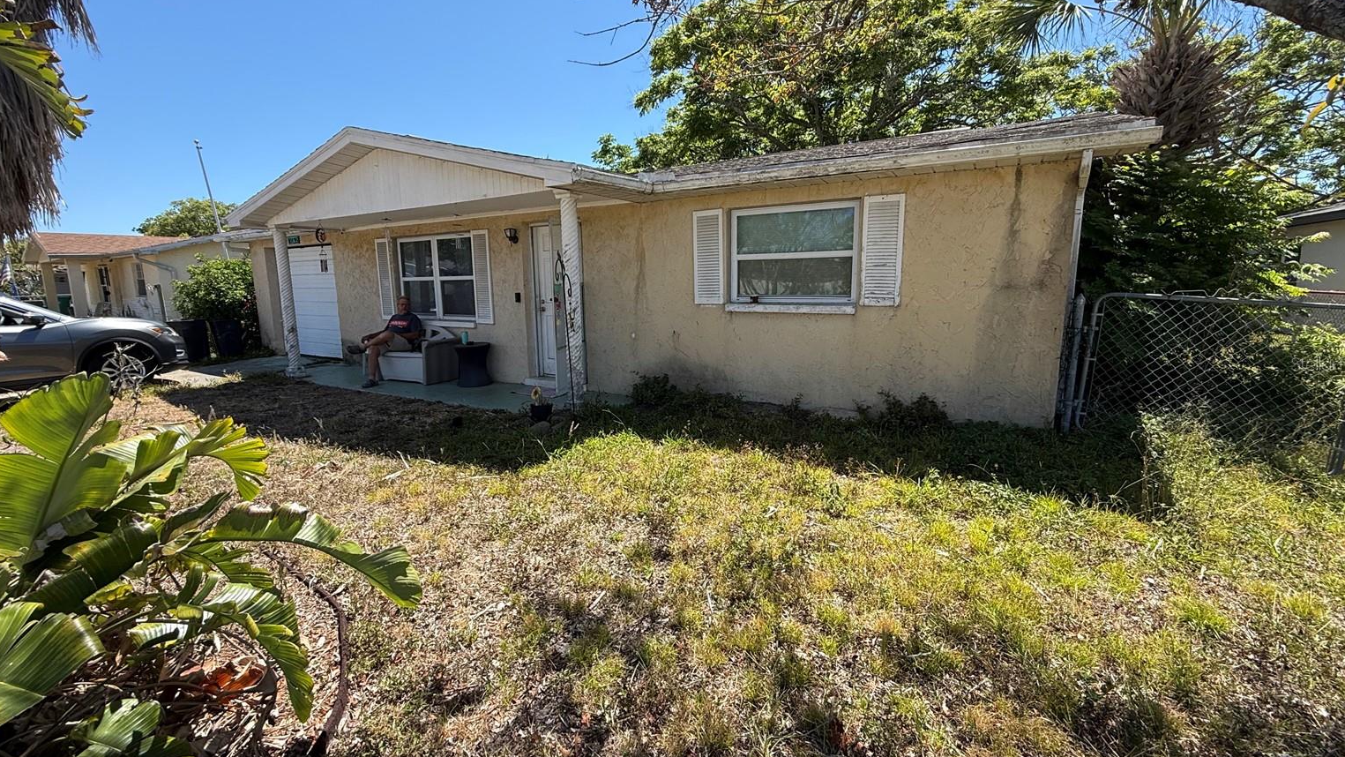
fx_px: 571
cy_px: 364
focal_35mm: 16
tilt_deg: -8.6
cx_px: 669
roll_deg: +0.2
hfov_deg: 99.4
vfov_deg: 67.1
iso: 50
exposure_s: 1/799
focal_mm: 2.22
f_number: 2.2
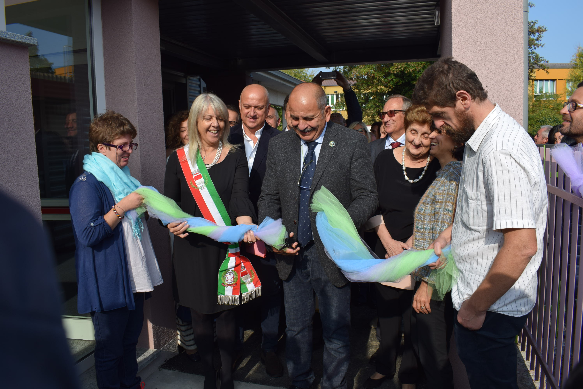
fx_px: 438
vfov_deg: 48.0
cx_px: 292
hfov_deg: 67.3
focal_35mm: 27
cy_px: 194
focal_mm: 18
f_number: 9
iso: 200
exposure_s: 1/320
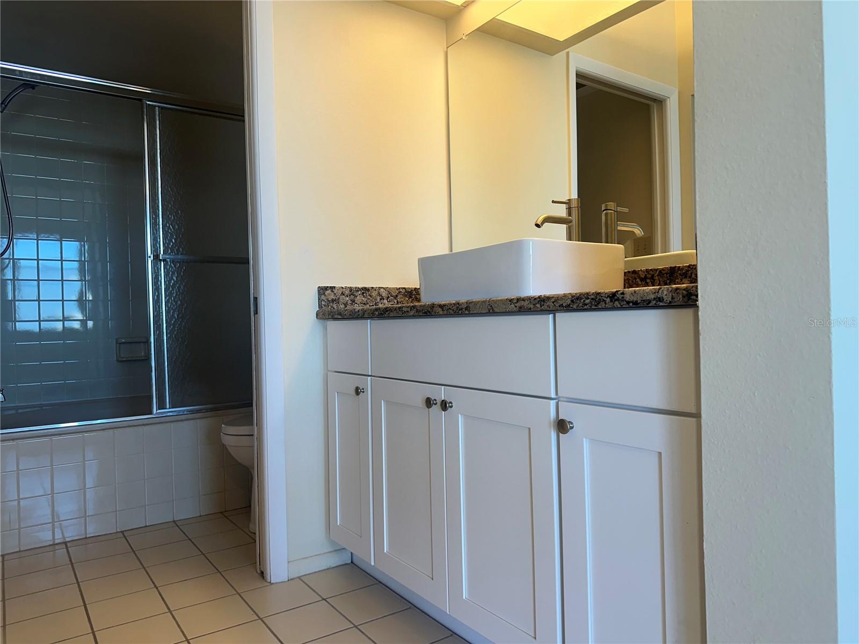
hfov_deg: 71.6
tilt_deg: +0.7
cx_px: 430
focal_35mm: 24
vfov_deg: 56.8
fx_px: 596
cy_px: 322
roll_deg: +2.0
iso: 64
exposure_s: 1/120
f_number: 1.78
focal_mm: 6.86
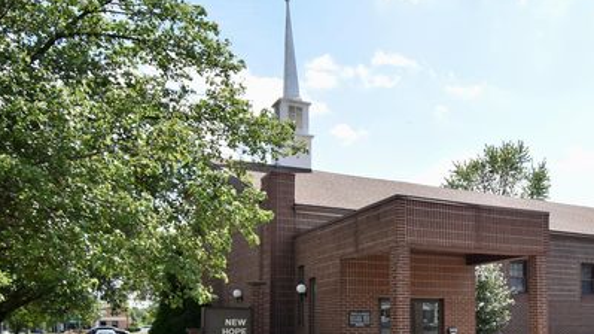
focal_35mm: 38
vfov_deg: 30.2
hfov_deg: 50.3
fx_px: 596
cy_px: 287
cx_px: 463
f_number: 5
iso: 560
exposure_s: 1/1600
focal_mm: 15
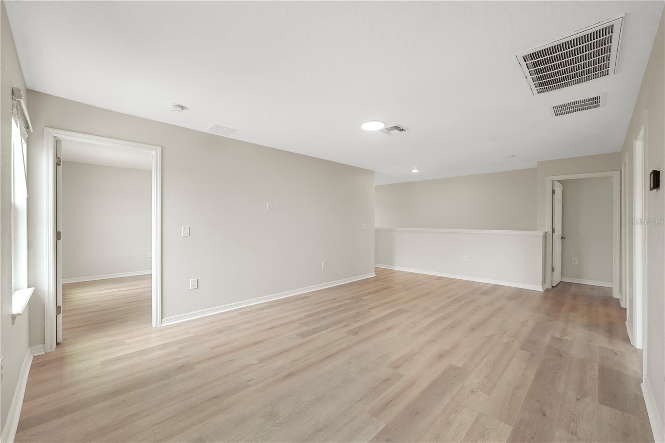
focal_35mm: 14
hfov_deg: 104.3
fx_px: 259
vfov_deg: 81.2
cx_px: 332
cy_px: 222
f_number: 5.6
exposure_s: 1/6
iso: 250
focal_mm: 14
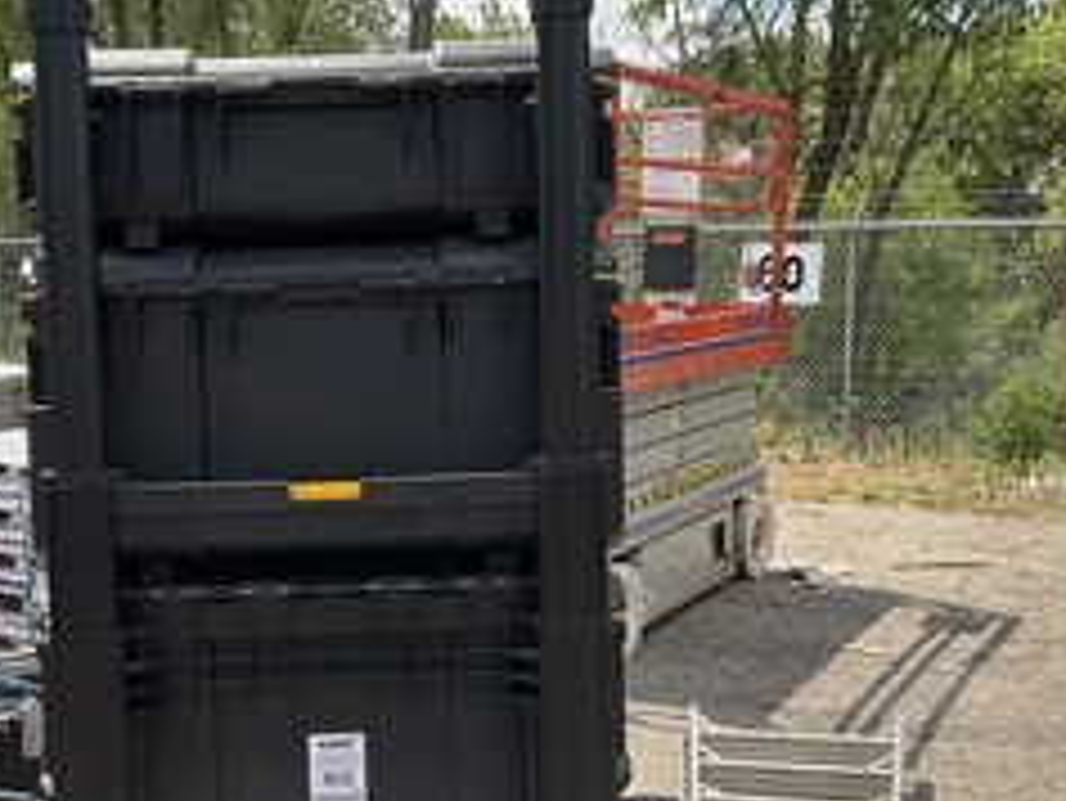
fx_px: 1510
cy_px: 490
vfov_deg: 29.6
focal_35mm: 49
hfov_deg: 38.5
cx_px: 360
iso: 25
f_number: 1.8
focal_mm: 3
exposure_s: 1/1055
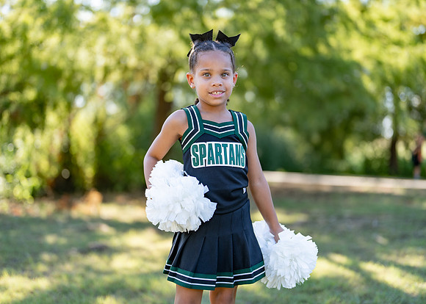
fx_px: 636
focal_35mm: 53
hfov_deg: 37.0
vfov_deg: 26.9
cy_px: 152
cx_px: 213
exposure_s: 1/1600
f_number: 1.2
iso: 100
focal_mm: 50
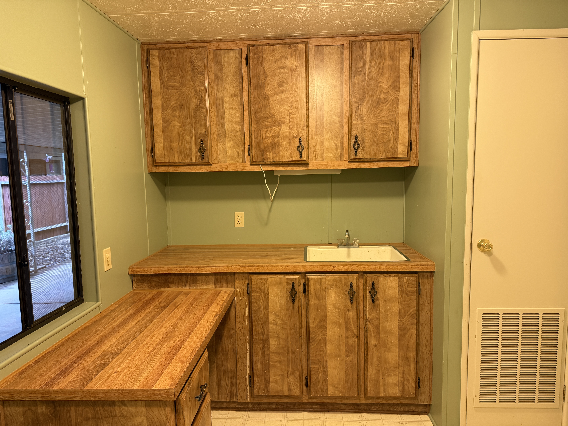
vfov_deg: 56.8
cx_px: 284
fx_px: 394
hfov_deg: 71.6
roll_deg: +0.6
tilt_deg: -6.0
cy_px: 213
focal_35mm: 24
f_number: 1.78
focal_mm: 6.76
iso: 200
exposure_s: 1/60
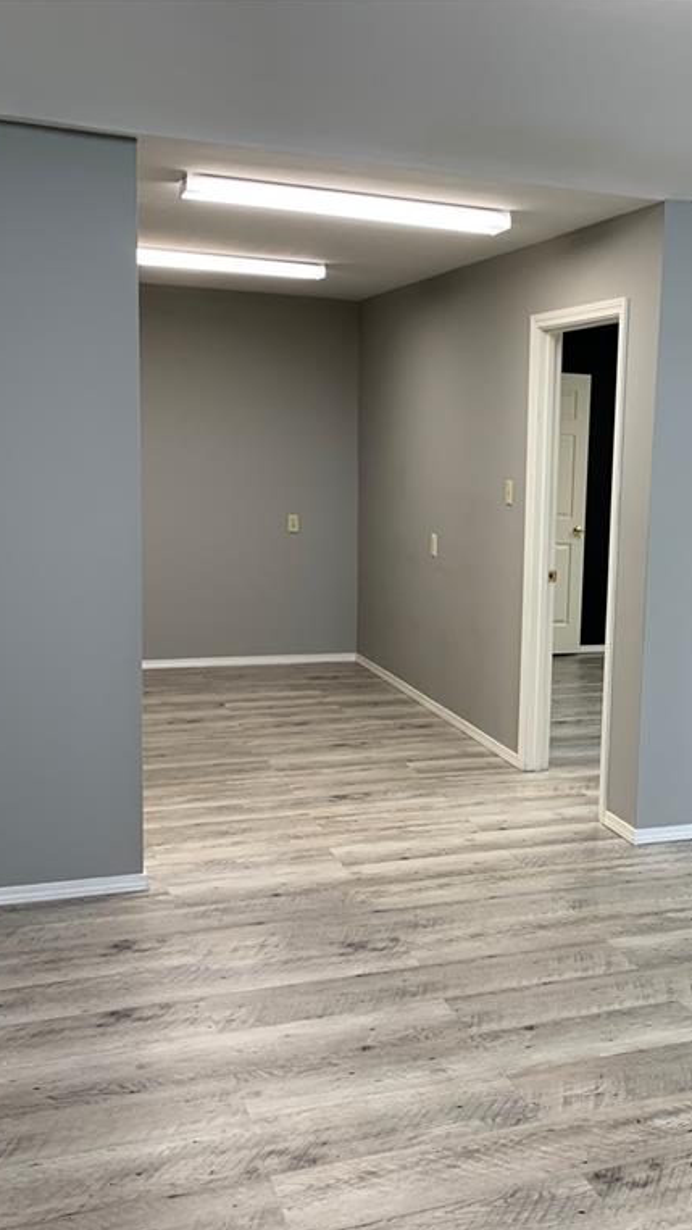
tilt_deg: -7.4
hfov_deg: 30.3
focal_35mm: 38
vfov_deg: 52.8
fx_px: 1240
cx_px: 574
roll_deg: -1.7
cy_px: 616
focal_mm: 4.25
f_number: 1.8
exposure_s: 1/60
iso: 50
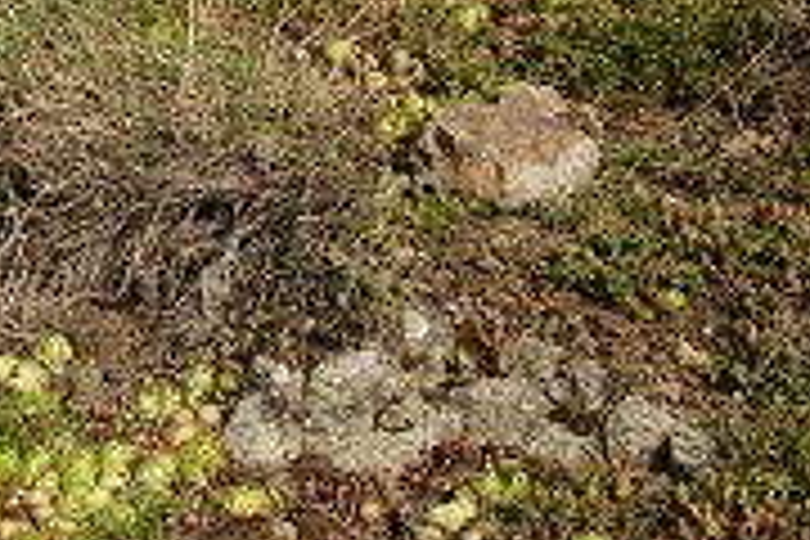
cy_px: 322
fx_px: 2700
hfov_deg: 16.5
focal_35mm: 120
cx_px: -104
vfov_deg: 11.4
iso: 100
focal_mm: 30
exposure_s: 1/250
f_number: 4.5
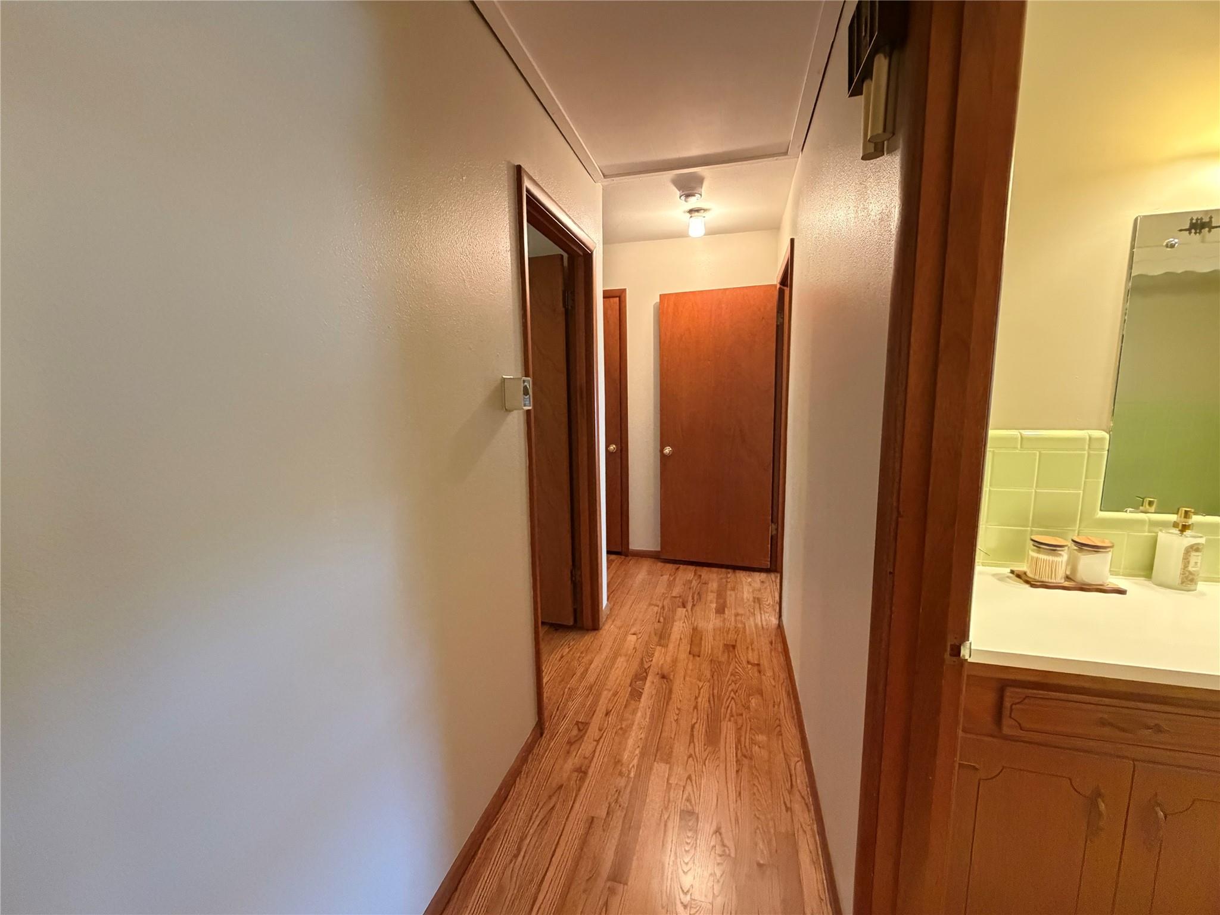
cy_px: 458
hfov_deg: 102.1
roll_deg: +1.2
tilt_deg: -7.9
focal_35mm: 14
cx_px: 610
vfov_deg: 85.7
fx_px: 493
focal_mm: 2.22
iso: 1000
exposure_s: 1/60
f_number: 2.2
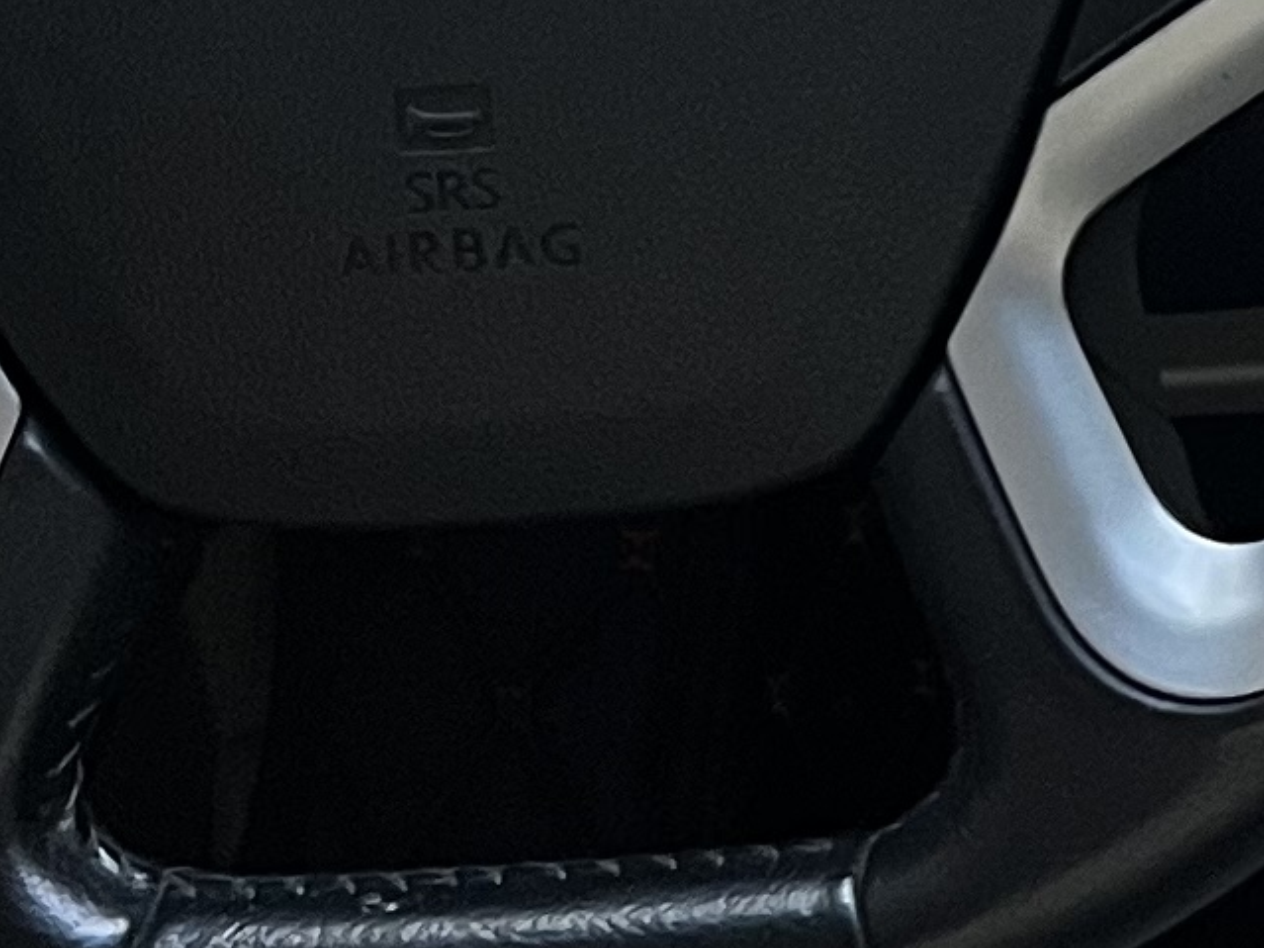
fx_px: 5987
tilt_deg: -31.5
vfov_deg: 9.0
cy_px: -73
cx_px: 2815
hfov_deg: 10.7
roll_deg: -2.1
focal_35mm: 164
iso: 125
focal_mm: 5.1
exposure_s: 1/72
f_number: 1.6
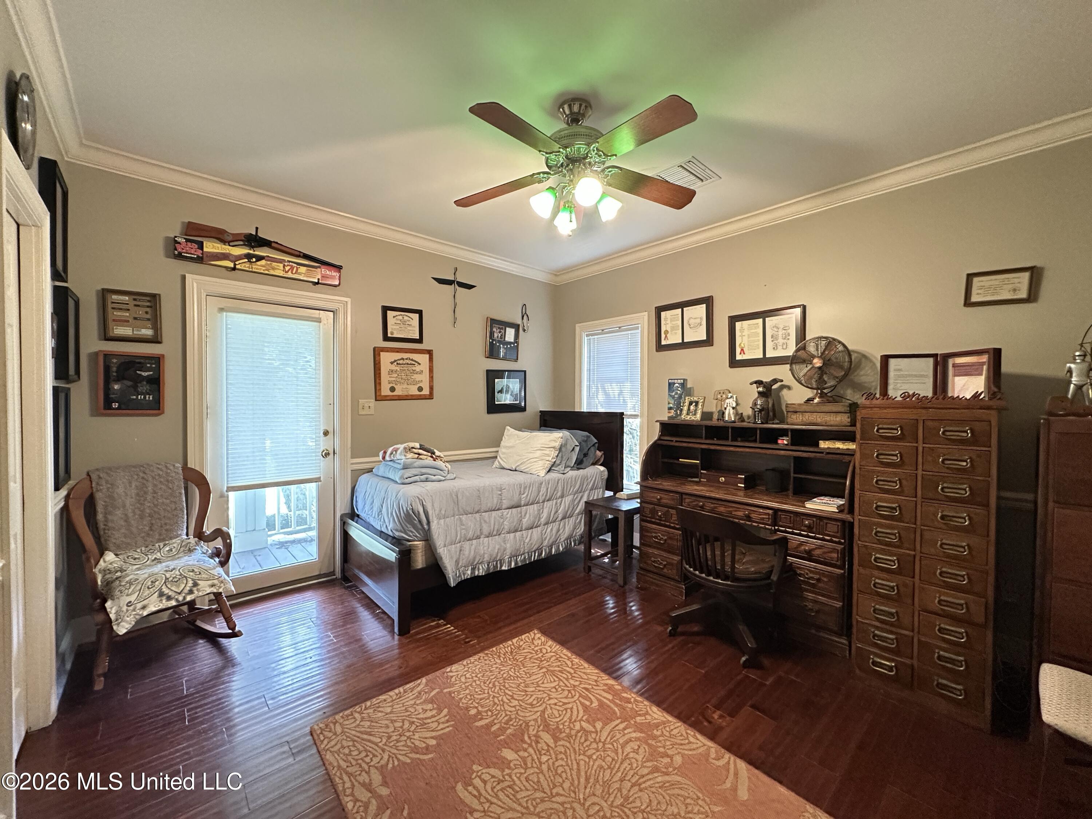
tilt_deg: -0.7
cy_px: 410
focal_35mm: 14
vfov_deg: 85.7
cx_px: 546
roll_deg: -0.2
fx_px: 442
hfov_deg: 102.1
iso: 800
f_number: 2.2
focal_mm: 2.22
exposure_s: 1/60
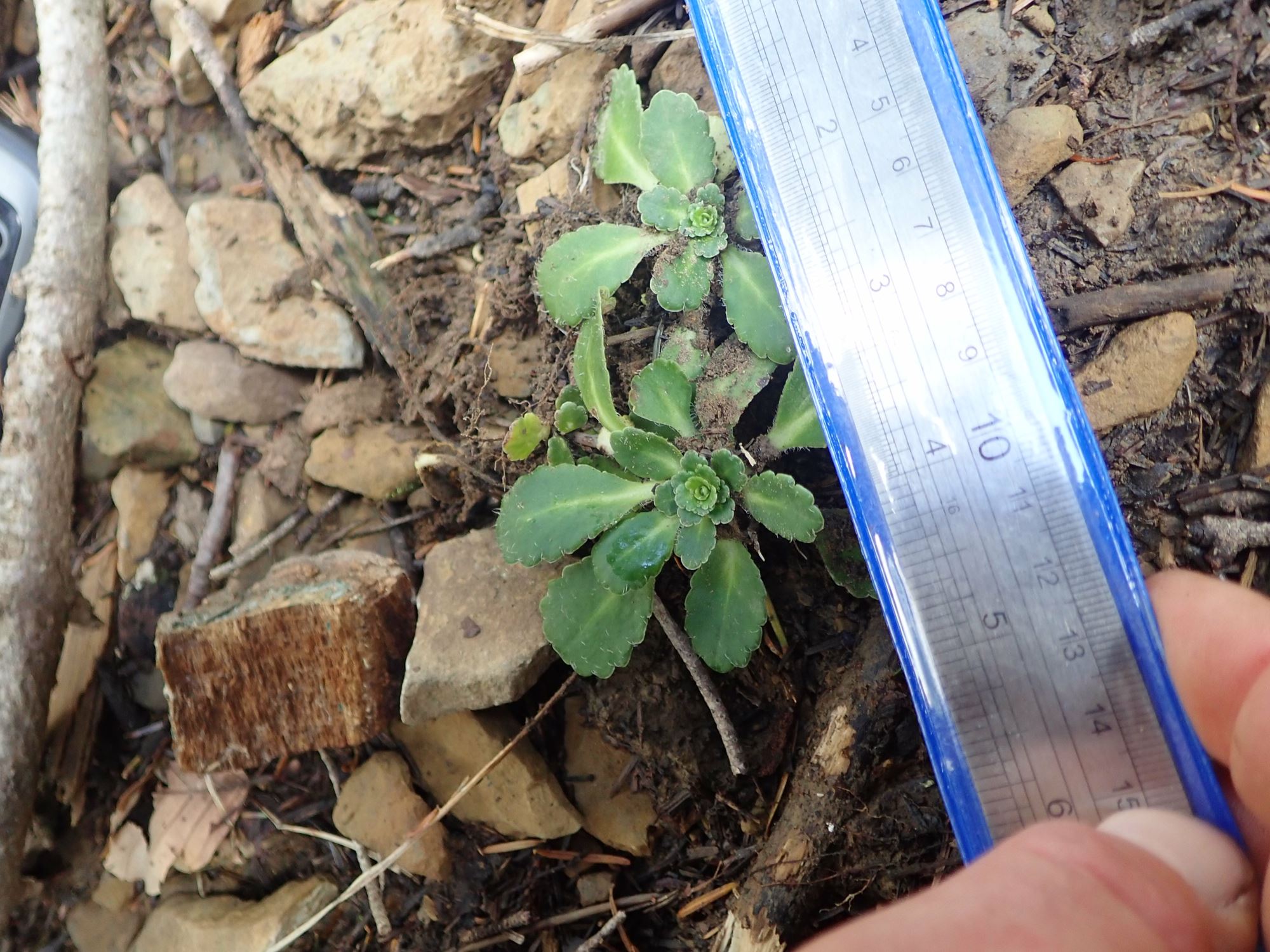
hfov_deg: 60.0
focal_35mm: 30
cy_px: 476
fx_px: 1101
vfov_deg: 46.8
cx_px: 635
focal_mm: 5.5
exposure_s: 1/50
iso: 200
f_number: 2.3
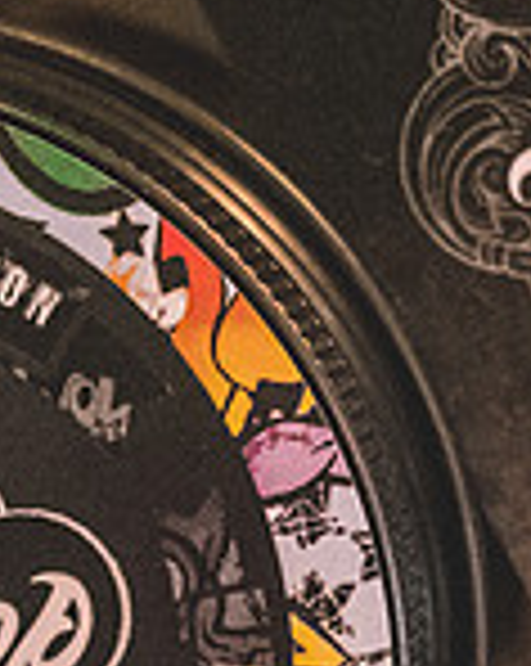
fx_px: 9646
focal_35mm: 490
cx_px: 508
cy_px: 692
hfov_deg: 3.2
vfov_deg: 3.9
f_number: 2.2
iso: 6400
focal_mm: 64
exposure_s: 1/400
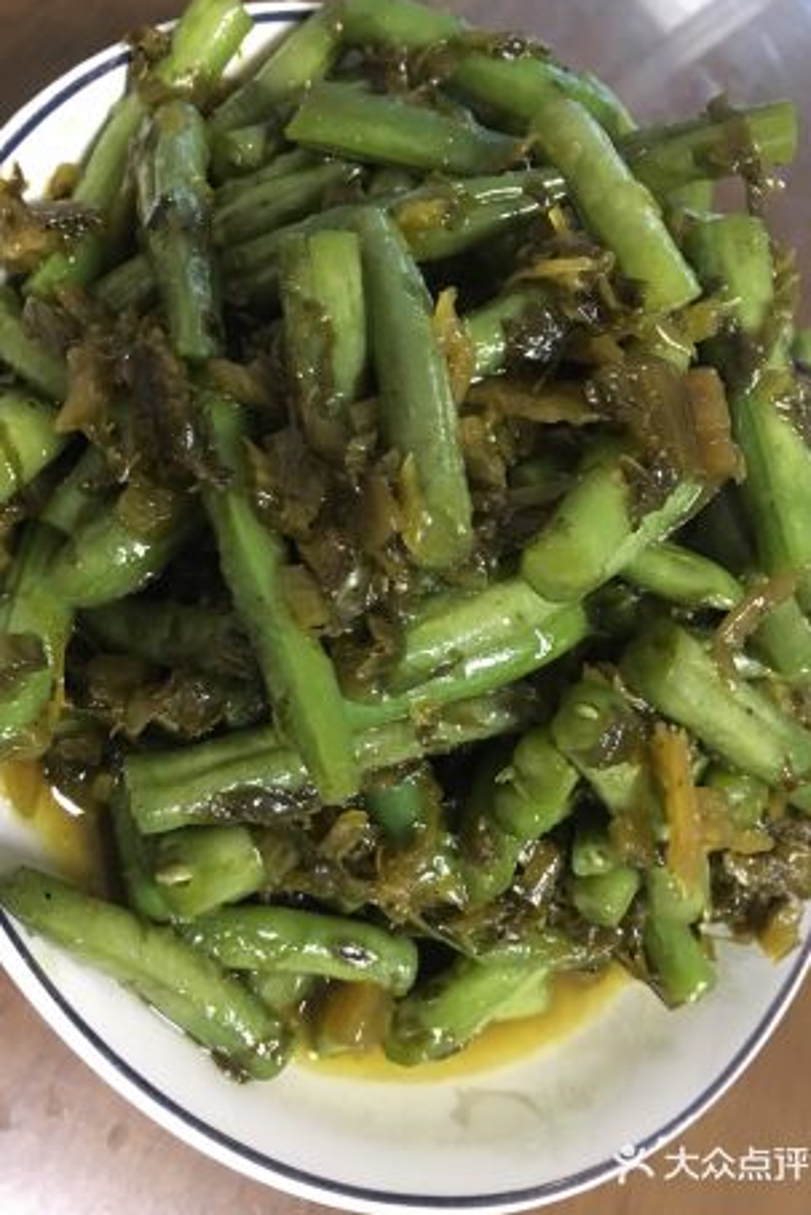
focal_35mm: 31
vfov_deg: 60.3
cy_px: 598
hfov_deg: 42.3
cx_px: 383
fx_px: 1047
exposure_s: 1/8
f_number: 2.2
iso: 125
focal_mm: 4.15
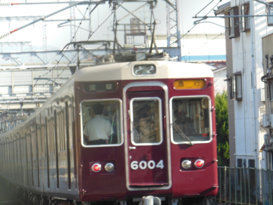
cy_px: 130
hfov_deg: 6.9
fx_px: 2257
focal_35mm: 286
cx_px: 135
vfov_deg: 5.2
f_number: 5.9
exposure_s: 1/125
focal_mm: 39.3
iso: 125
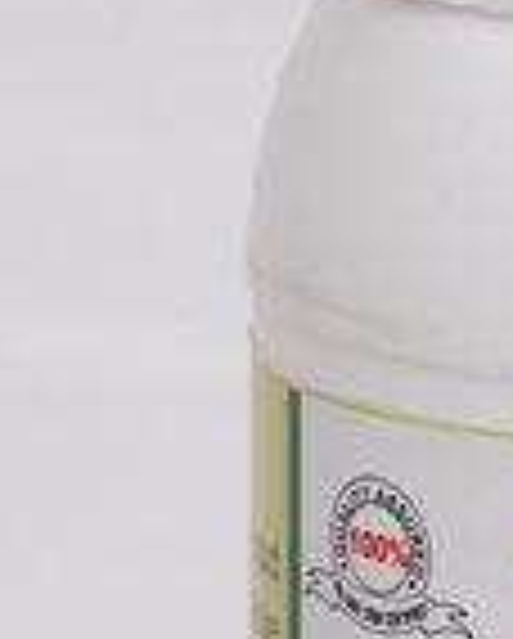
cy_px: 754
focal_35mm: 407
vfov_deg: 4.7
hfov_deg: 3.8
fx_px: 7717
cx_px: 688
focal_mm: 55
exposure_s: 1/160
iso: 400
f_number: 16
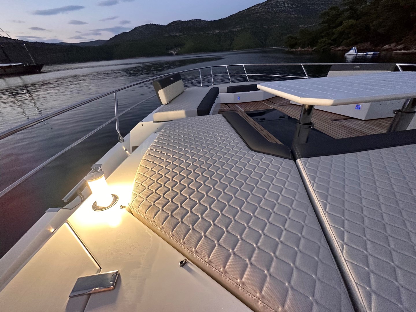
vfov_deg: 85.7
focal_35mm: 14
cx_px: 208
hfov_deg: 102.1
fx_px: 168
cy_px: 156
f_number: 2.2
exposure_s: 1/60
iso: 400
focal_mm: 2.22
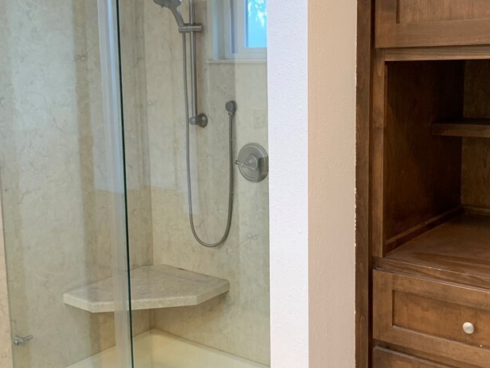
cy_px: 163
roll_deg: +0.0
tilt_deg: -5.8
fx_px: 609
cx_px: 313
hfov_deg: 43.4
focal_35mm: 43
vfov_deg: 33.5
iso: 100
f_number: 1.8
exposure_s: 1/60
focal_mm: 4.25
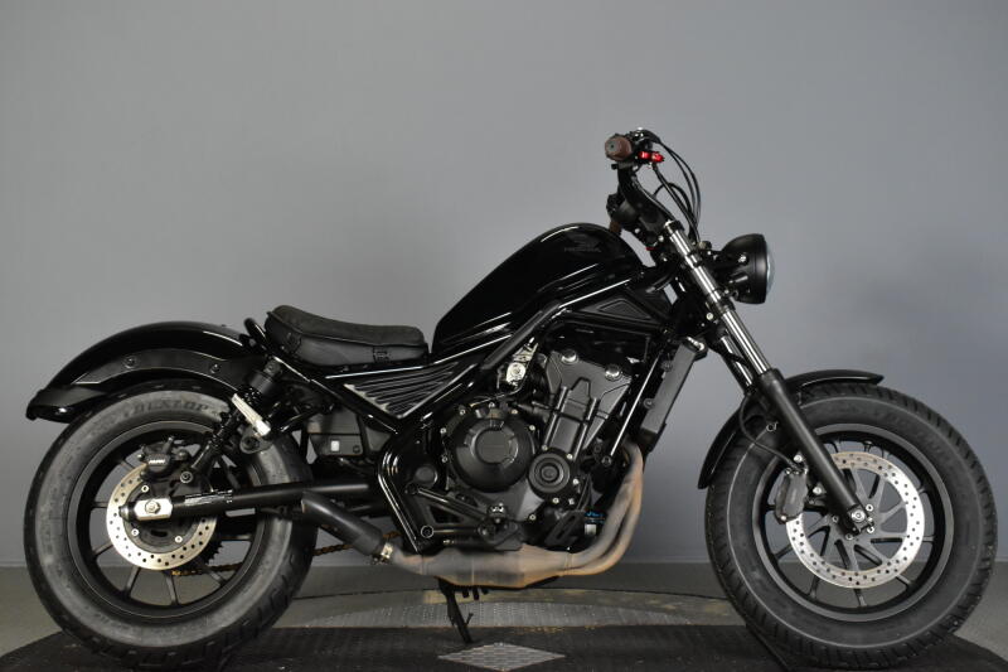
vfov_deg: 26.5
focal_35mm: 51
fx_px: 1428
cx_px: 504
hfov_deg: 38.9
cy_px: 336
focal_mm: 34
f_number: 7.1
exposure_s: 1/125
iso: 3200
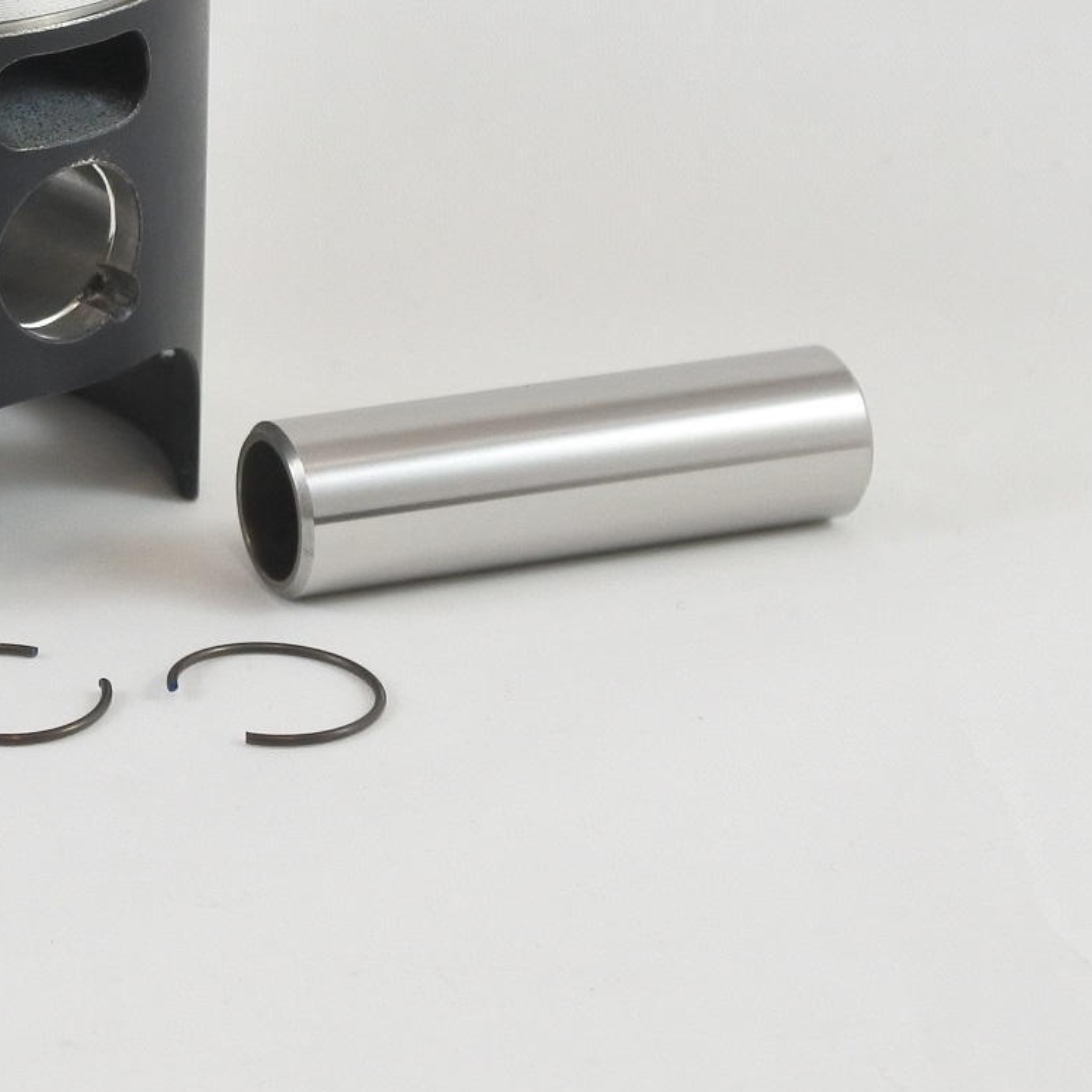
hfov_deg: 16.0
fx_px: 3783
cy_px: 312
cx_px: -106
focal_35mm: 106
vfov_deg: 16.4
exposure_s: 1/125
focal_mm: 18
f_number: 4.5
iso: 400
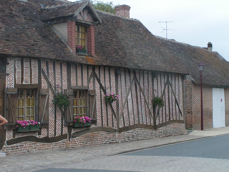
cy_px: 86
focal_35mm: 65
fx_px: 430
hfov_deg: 29.8
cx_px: 114
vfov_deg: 22.6
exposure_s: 1/80
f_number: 5
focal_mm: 10
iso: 50
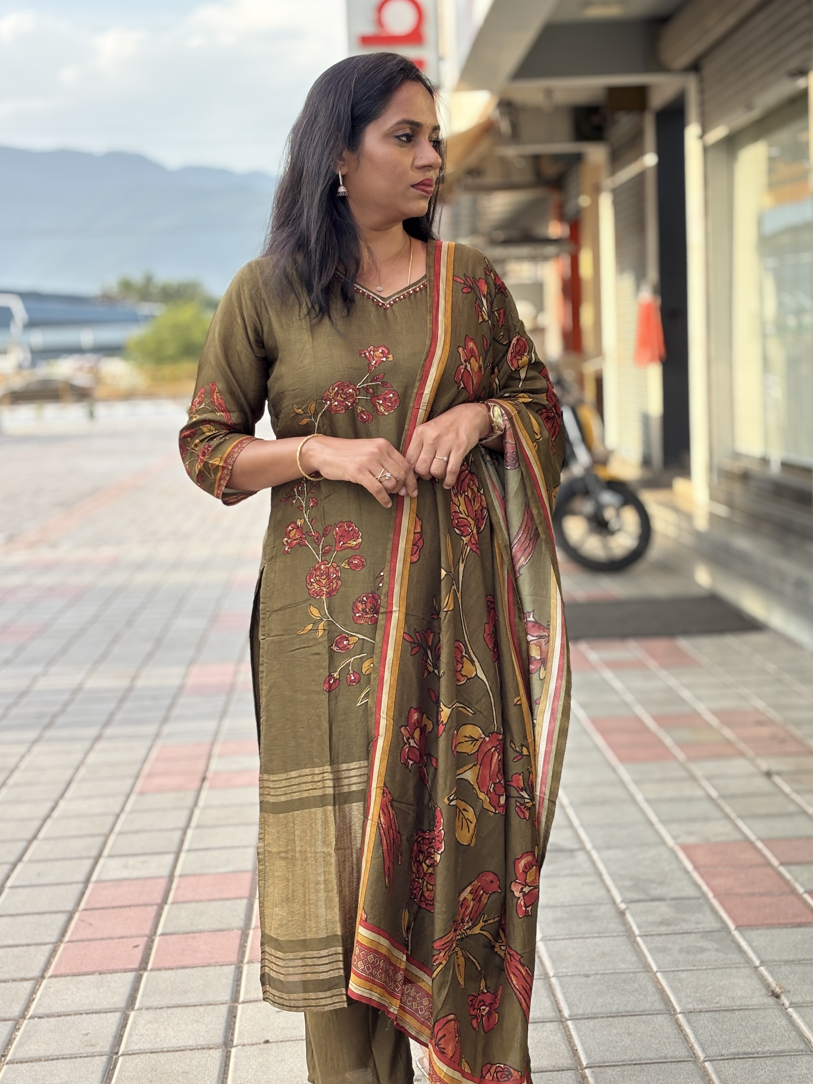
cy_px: 555
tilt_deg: -6.8
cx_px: 424
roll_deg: +2.3
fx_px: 1816
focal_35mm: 58
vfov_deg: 33.2
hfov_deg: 25.2
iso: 32
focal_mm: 5.96
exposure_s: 1/391
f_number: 1.6
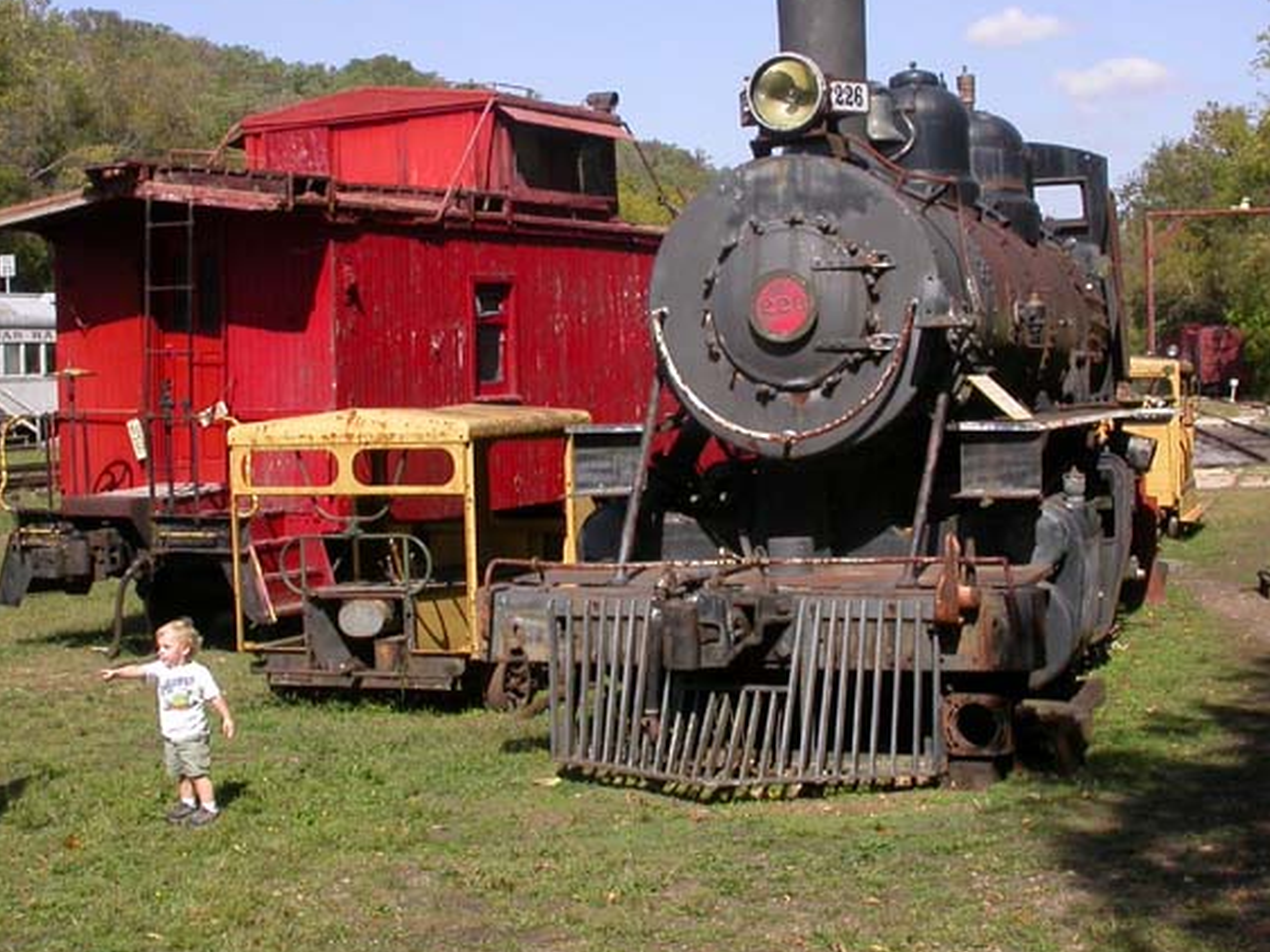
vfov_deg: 27.0
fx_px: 1981
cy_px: 393
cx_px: 589
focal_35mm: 54
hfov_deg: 35.5
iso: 100
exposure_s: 1/318
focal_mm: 7.85
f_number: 6.7
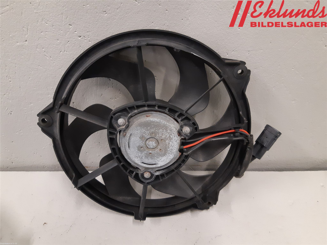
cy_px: 122
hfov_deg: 67.3
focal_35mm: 26
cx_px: 164
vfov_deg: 53.1
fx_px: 246
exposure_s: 1/50
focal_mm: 3.93
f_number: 1.7
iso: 250
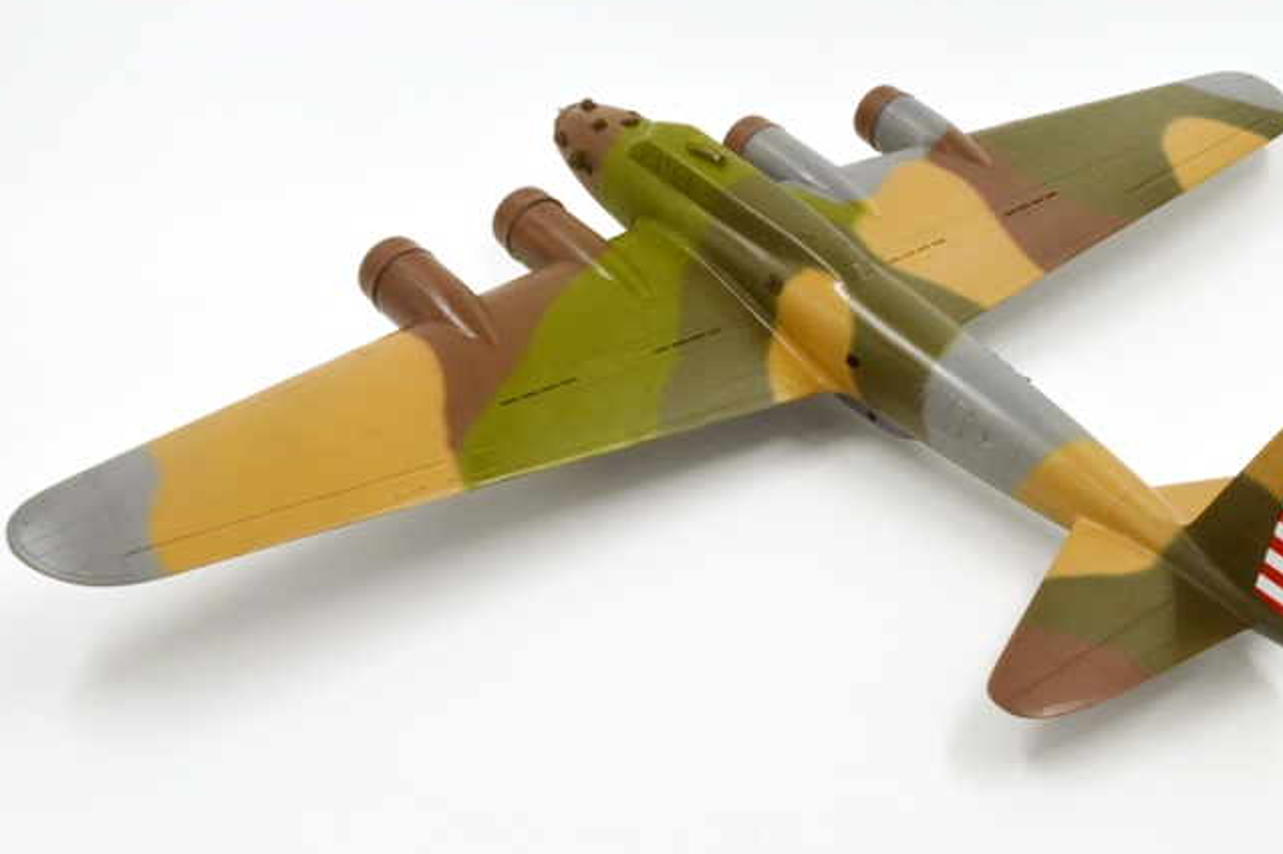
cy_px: 348
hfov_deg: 36.4
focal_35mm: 55
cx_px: 721
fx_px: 1946
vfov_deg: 24.7
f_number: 25
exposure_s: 1/30
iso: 400
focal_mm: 29
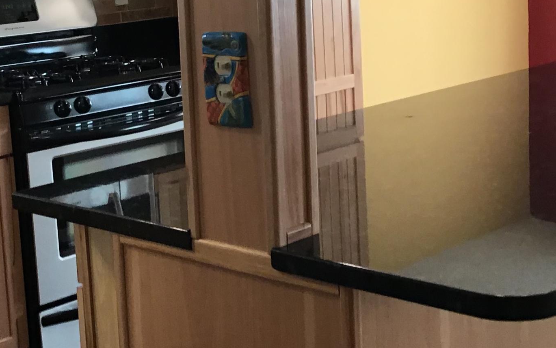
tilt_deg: -11.9
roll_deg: +2.6
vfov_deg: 18.0
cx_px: 243
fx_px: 1091
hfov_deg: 28.6
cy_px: 102
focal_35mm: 72
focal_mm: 3.3
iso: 80
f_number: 2.4
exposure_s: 1/30
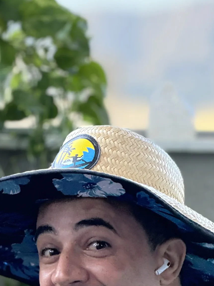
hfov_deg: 5.5
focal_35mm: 271
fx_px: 2235
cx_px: -18
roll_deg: +0.2
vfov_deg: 7.3
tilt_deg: -1.3
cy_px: 256
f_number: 2.8
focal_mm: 15.66
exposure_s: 1/107
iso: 50
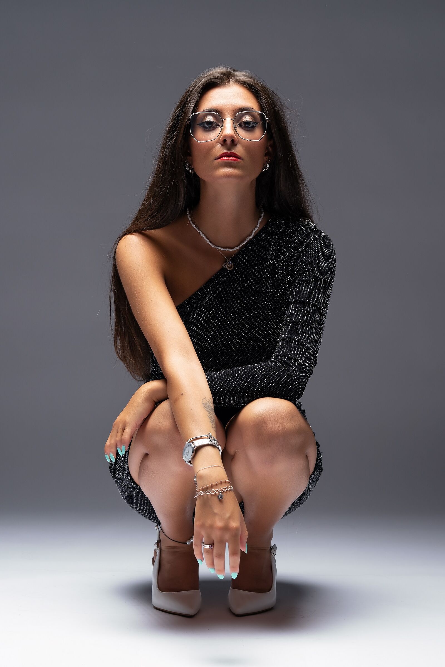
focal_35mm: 105
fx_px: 1947
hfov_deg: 13.0
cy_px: 334
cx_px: 222
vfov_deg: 19.5
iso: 100
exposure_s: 1/200
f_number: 7.1
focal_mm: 105
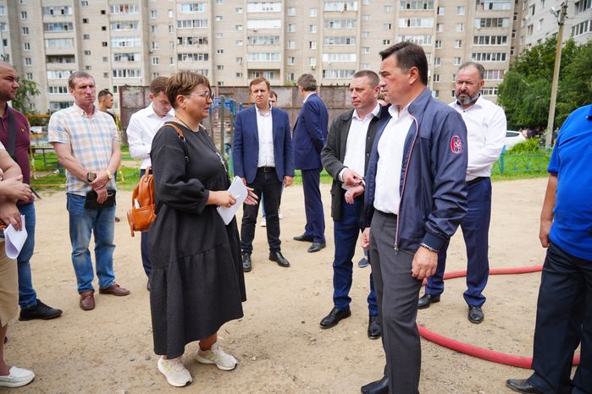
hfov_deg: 73.7
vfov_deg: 53.1
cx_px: 296
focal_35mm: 24
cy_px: 197
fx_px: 395
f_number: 3.2
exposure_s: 1/2000
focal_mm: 24
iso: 400
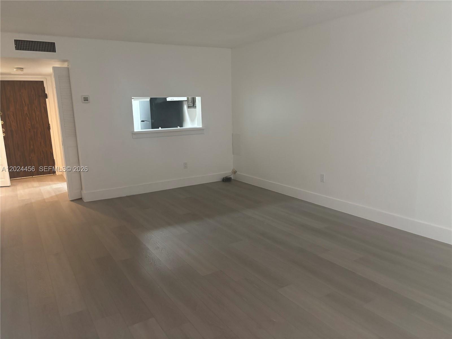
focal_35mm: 26
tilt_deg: -12.1
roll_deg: +1.6
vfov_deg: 53.1
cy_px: 170
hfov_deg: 67.3
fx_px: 339
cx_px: 226
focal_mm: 5.96
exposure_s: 1/60
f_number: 1.6
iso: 320
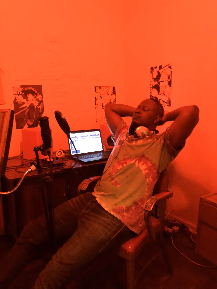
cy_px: 144
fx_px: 234
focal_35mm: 28
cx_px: 108
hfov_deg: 49.7
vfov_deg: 63.4
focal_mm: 4
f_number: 1.8
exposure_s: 1/4
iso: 320
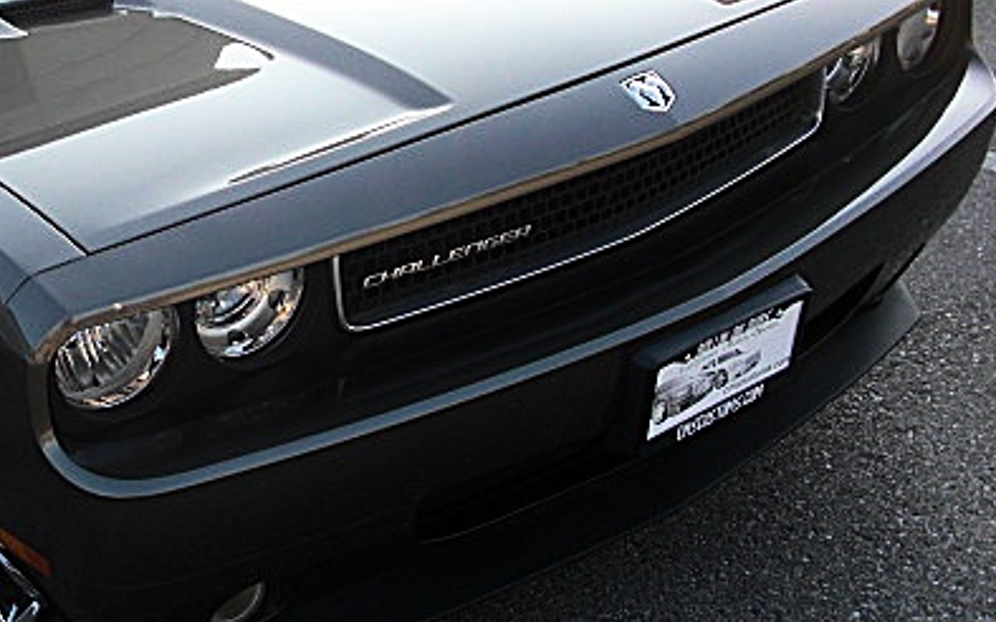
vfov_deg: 20.9
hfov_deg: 32.2
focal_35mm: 62
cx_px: 222
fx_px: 1682
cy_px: 223
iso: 50
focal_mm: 6.3
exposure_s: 1/320
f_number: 2.8
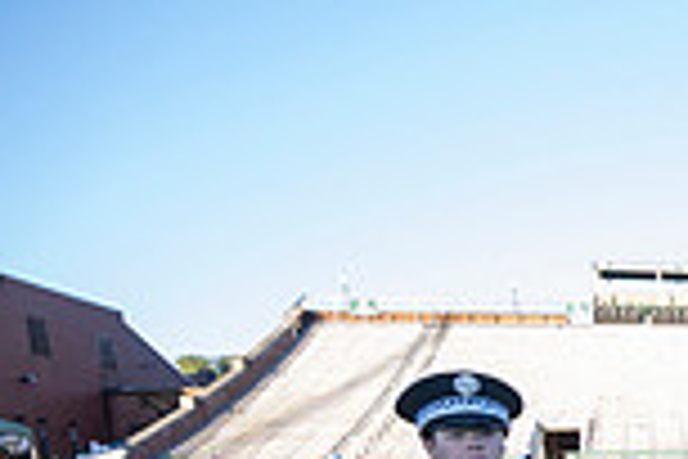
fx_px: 1013
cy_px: 547
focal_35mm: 53
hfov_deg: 22.1
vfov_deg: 23.4
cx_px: 1241
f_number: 4
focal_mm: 14
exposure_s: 1/500
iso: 500
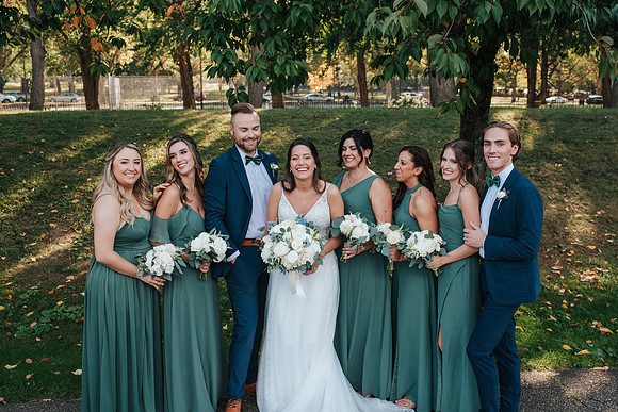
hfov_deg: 50.4
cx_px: 332
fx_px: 656
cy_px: 191
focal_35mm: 38
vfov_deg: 34.9
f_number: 4
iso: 900
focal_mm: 35
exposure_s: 1/1000
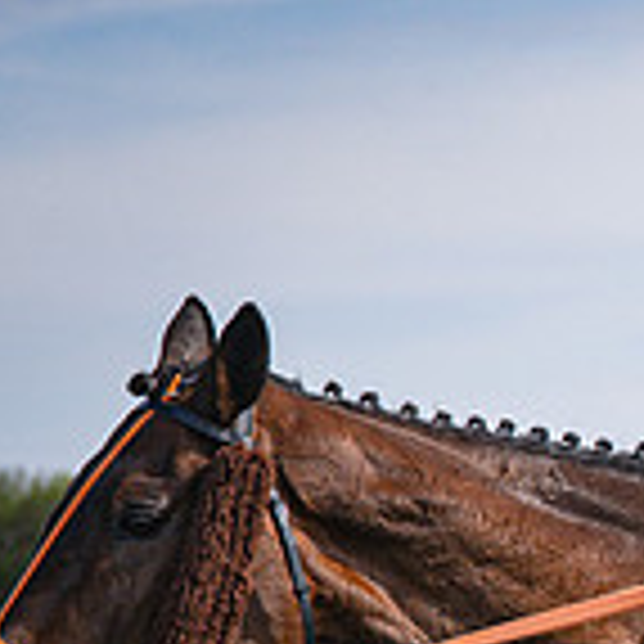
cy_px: 973
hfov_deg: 4.1
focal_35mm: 423
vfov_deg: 4.1
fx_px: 8903
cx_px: 1008
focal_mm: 70
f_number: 4
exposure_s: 1/2500
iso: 400
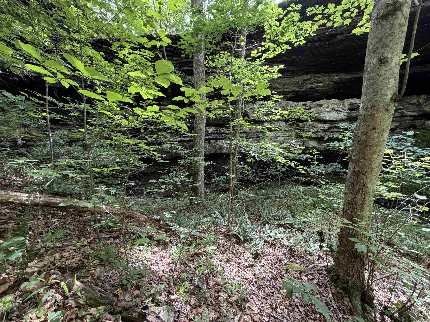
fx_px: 174
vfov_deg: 85.7
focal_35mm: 14
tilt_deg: -8.5
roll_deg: +2.2
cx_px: 215
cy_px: 161
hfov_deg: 102.1
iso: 200
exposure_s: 1/121
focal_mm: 2.22
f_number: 2.2
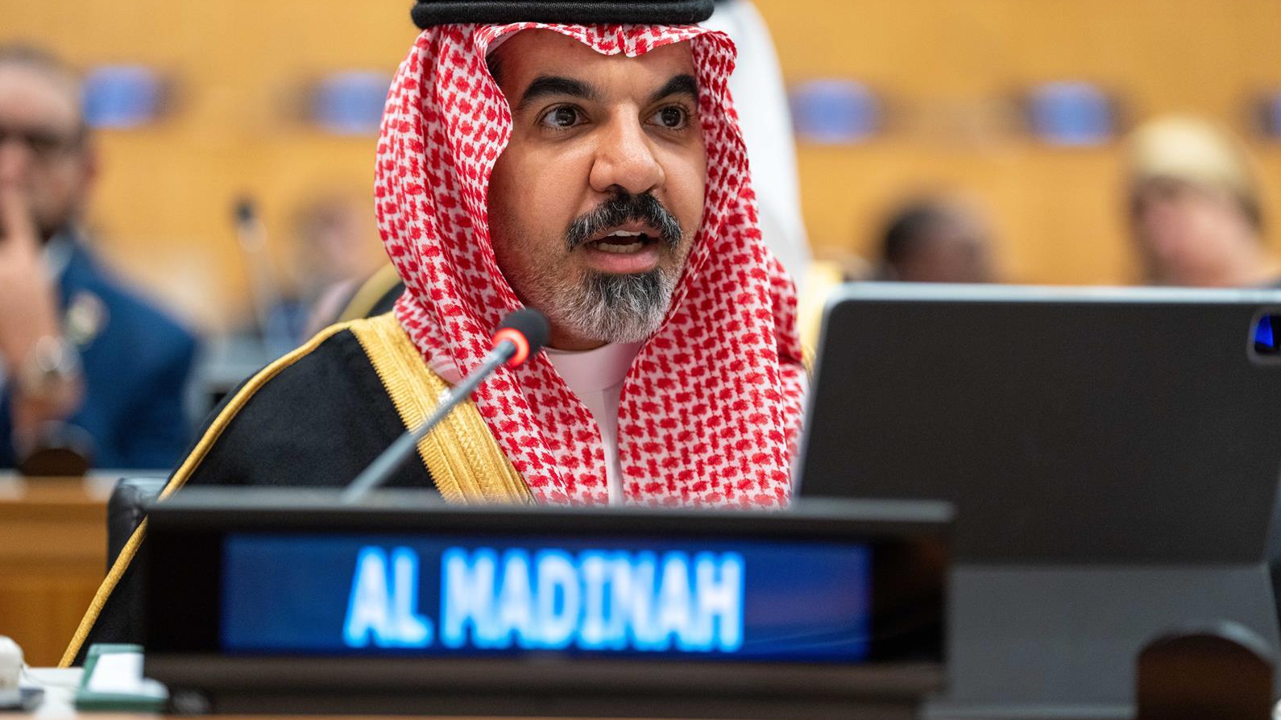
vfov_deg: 7.8
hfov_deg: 13.8
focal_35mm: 156
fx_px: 5298
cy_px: 309
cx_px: 638
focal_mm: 148
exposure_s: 1/200
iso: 1600
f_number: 2.8
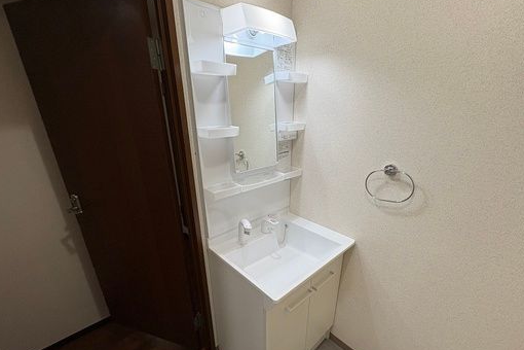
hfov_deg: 96.7
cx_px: 265
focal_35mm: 16
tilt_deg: -22.2
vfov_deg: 73.3
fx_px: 233
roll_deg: +1.1
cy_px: 201
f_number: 2.2
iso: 160
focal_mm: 2.22
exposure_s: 1/120
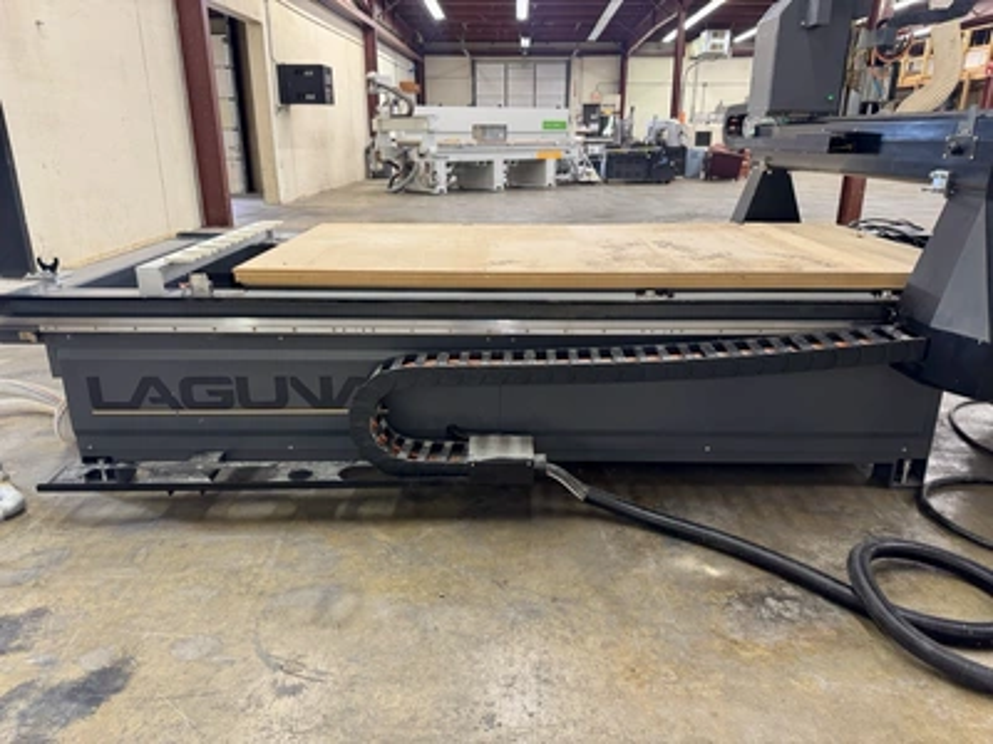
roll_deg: -1.1
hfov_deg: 71.6
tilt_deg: -19.4
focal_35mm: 24
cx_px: 496
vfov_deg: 56.8
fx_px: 688
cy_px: 372
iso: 160
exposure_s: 1/60
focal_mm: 6.76
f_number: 1.78
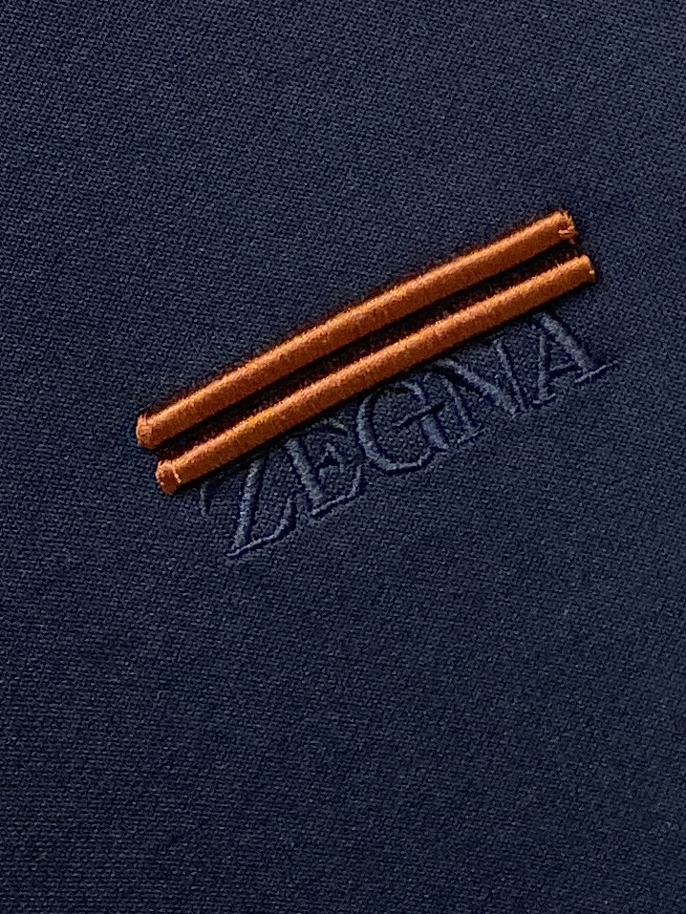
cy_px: 440
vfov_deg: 65.3
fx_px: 713
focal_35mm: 27
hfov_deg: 51.4
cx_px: 352
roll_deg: +23.9
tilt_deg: -7.5
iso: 100
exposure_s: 1/121
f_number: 1.8
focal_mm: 4.25
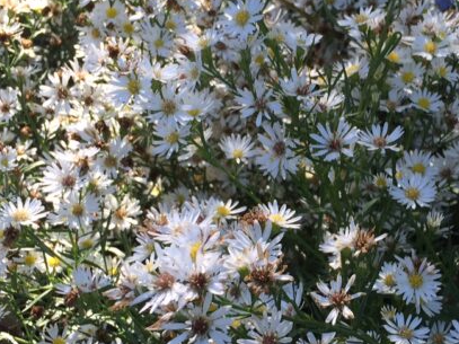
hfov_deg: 26.2
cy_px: 221
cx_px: 369
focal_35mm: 73
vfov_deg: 20.1
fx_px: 968
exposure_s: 1/451
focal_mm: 4.15
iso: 32
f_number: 2.2
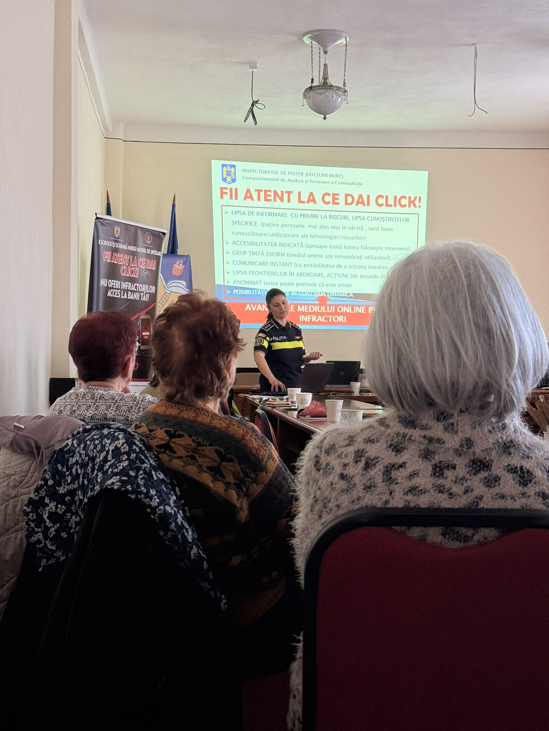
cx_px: 274
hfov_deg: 30.3
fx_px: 1015
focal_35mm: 48
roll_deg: -1.3
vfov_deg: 39.7
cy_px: 366
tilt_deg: -0.6
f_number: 1.78
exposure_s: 1/71
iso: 100
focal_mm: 6.76
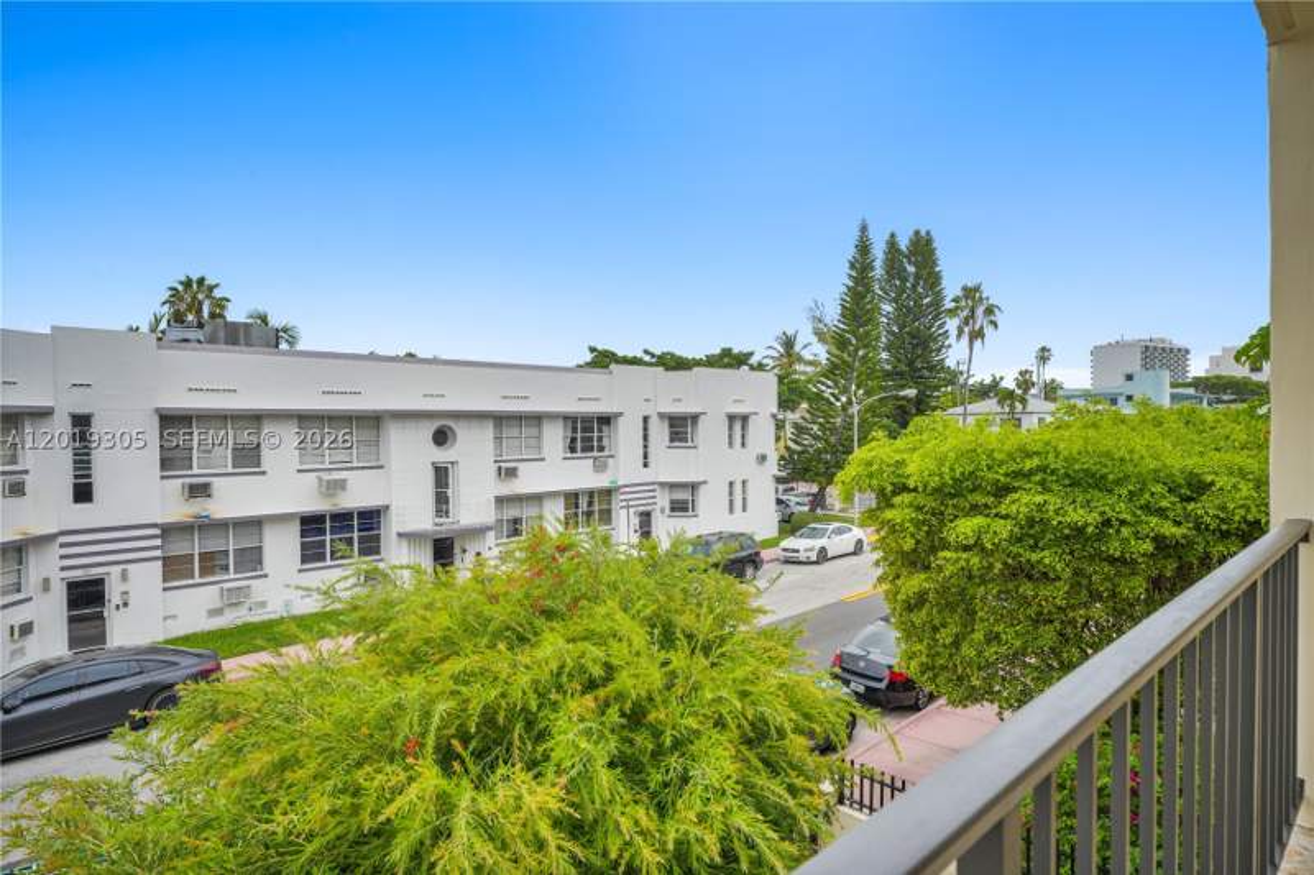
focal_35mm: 20
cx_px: 657
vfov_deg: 61.9
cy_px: 438
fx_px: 730
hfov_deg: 84.0
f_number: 6.3
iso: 250
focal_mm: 20
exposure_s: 1/4000
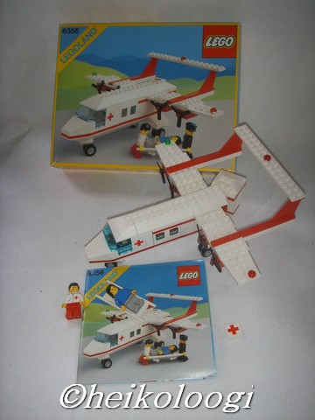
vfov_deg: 47.9
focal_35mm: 39
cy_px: 210
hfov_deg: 36.8
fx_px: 473
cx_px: 158
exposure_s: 1/45
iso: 100
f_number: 3.5
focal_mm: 6.6
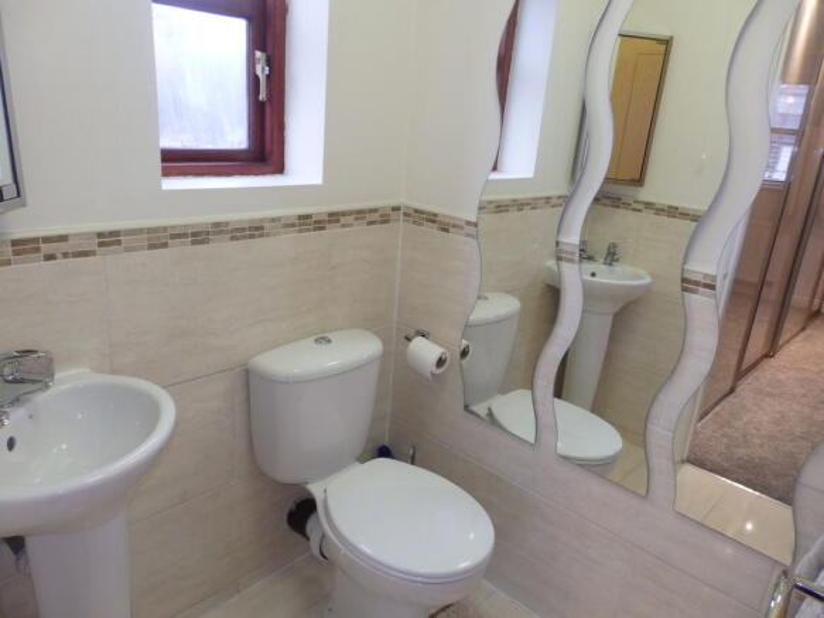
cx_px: 412
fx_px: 595
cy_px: 309
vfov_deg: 54.9
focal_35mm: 25
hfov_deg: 69.4
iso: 250
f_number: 3
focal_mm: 4.5
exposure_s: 1/30
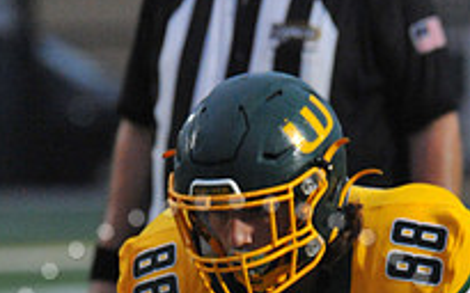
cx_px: 232
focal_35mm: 1587
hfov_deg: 1.3
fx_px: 20322
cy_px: 467
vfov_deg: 0.8
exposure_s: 1/200
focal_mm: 550
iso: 6400
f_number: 11
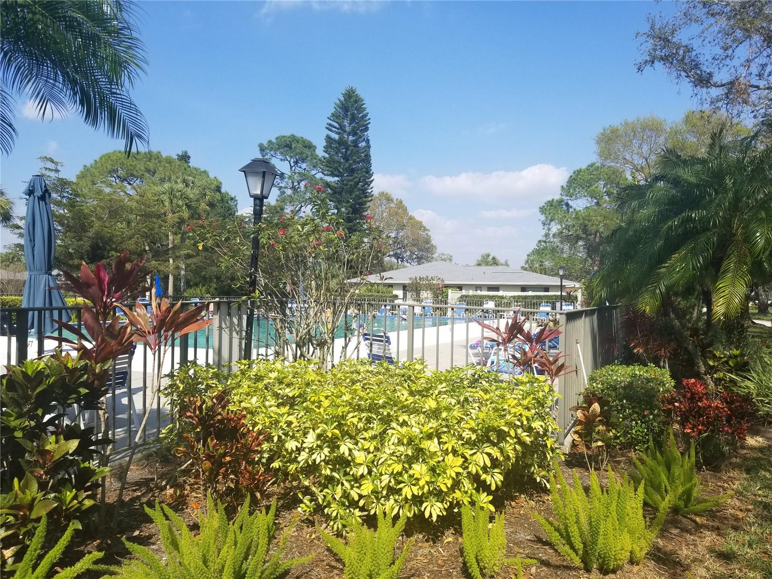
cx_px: 386
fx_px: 580
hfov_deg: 67.3
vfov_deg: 53.1
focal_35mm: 26
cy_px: 290
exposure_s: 1/2248
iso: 50
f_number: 1.7
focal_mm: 4.3
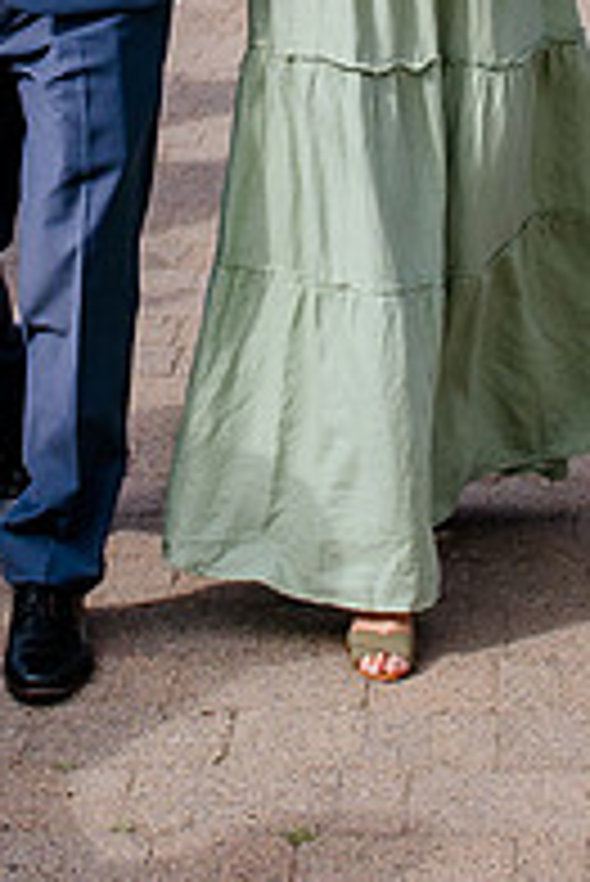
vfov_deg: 14.8
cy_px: -162
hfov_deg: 10.2
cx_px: 197
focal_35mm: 134
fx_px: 3288
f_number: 4.5
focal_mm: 24
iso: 200
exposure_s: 1/1250
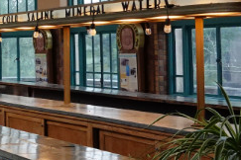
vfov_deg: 13.5
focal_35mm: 101
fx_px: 676
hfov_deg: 17.7
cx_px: -141
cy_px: 21
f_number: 5.6
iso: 1000
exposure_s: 1/30
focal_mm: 8.8
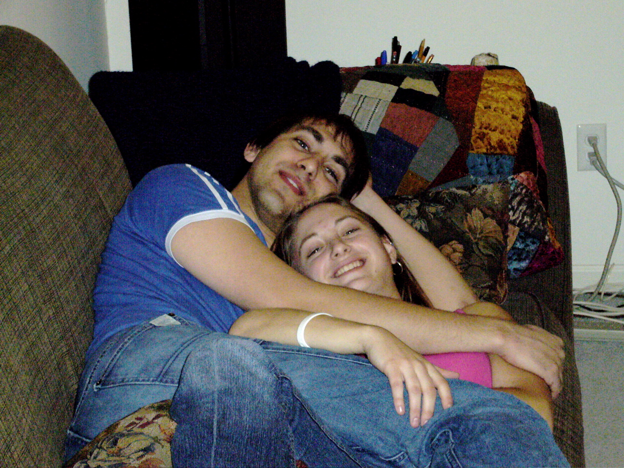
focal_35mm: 103
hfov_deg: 19.1
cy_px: 234
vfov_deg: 14.4
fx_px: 1857
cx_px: 312
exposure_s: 1/60
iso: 400
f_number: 4.9
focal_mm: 17
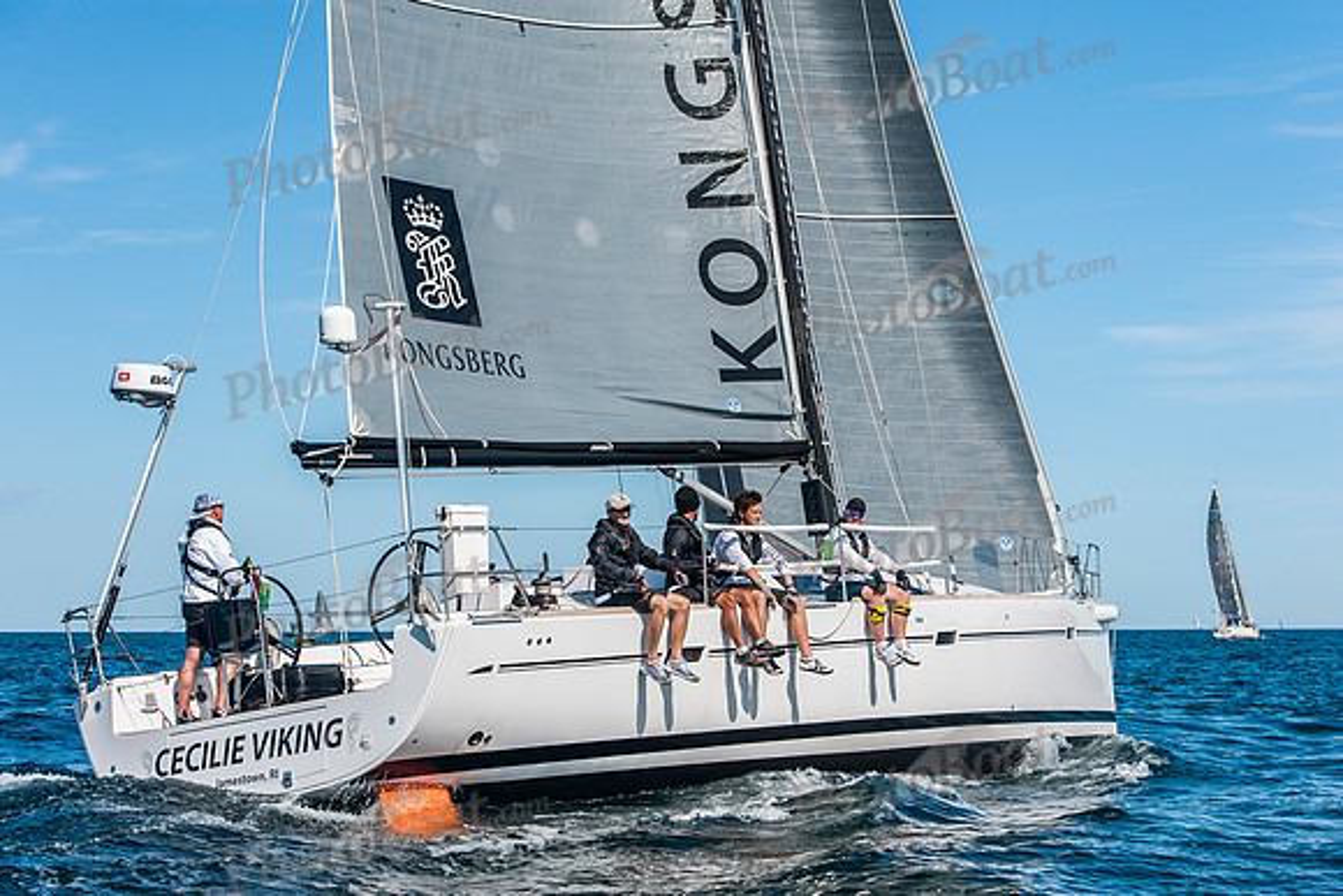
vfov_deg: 19.0
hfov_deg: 28.2
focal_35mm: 72
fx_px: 2673
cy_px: 448
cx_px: 681
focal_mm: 70
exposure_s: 1/1000
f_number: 9
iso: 640
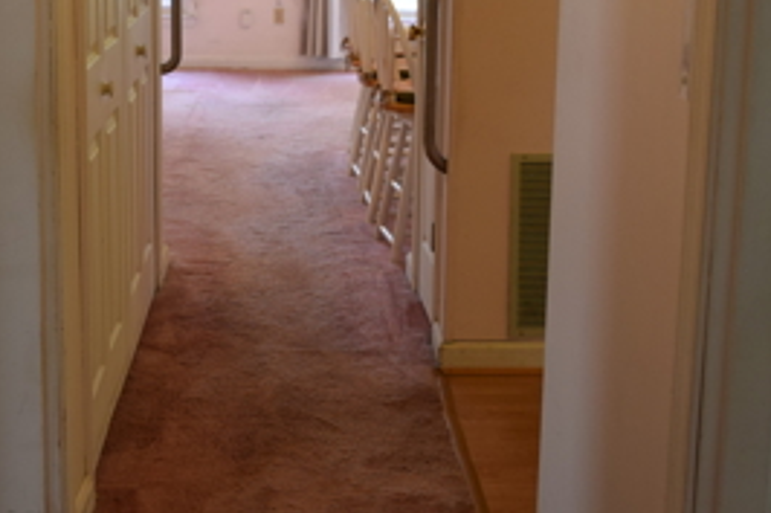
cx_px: 284
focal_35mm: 61
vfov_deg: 21.9
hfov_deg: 32.7
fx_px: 1306
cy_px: 96
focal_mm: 18
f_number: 4
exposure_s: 1/60
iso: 500
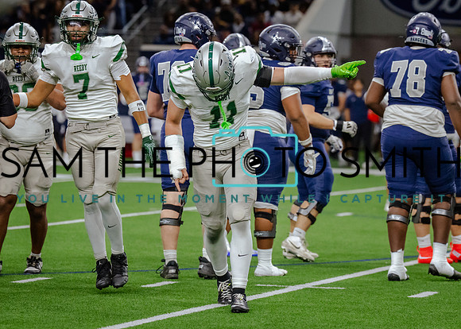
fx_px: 3081
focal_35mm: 235
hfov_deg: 8.6
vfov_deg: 6.1
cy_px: 138
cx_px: 262
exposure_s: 1/1250
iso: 3200
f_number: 2.8
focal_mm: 131
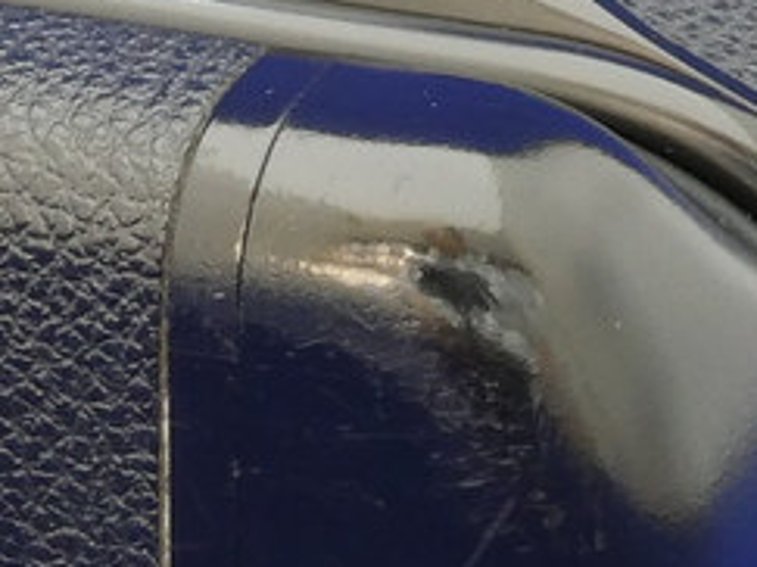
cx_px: -150
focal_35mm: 163
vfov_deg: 9.0
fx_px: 3563
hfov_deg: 11.9
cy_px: -37
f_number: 8
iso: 200
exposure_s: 1
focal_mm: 5.8
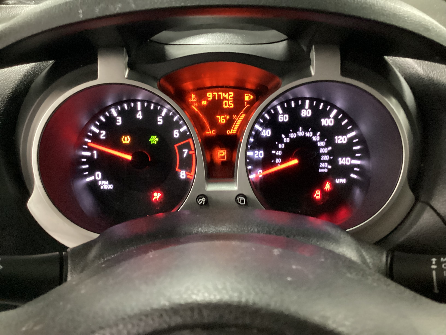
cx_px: 223
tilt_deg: -27.0
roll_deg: -0.6
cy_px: 168
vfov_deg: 45.4
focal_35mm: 31
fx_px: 399
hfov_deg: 58.4
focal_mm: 3.3
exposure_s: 1/20
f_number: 2.4
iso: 640
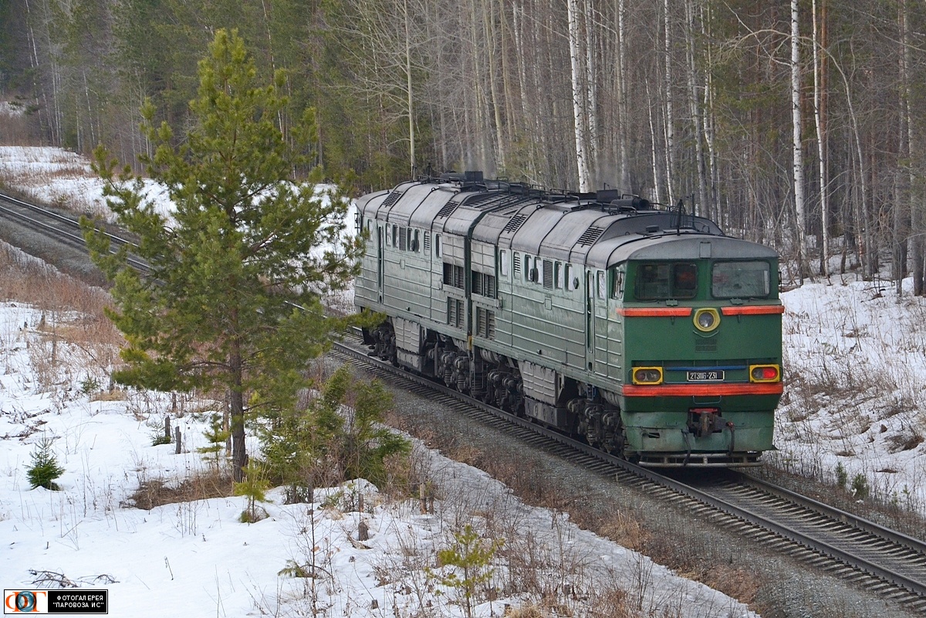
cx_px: 463
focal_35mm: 195
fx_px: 5015
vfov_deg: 7.0
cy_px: 309
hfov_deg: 10.5
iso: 800
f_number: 10
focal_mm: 130
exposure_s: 1/250
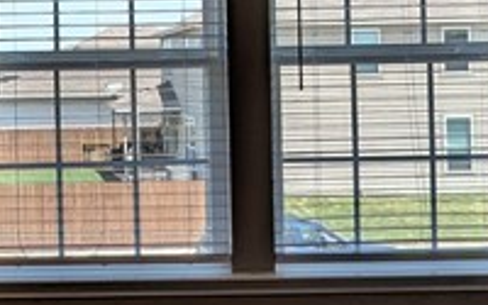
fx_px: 864
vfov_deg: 19.8
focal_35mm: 65
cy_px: 68
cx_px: -6
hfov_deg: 29.3
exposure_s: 1/760
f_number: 1.7
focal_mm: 2.02
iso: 57
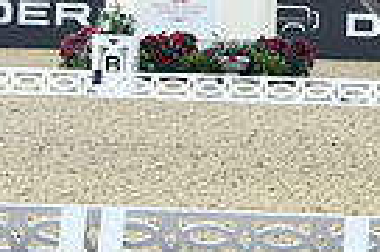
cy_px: -199
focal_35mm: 384
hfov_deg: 5.3
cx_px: 570
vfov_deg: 3.5
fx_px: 4044
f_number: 5
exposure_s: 1/1600
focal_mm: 90
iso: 720
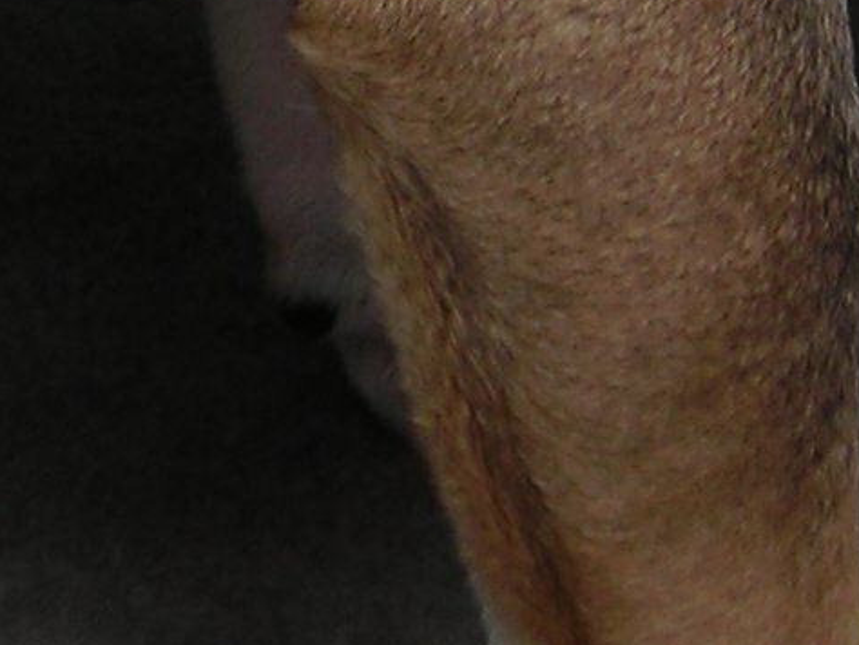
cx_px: -76
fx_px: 6381
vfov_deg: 5.7
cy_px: -614
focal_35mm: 257
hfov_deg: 7.7
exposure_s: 1/30
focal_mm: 7.8
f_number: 3.4
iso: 50
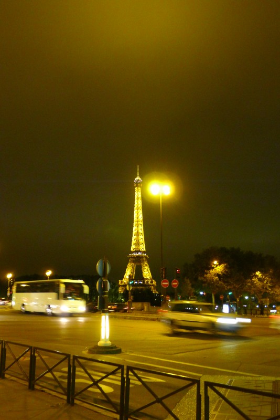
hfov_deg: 37.9
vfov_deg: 54.4
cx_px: 140
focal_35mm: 35
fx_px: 408
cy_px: 210
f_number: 2.3
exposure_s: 1/8
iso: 800
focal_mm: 7.5
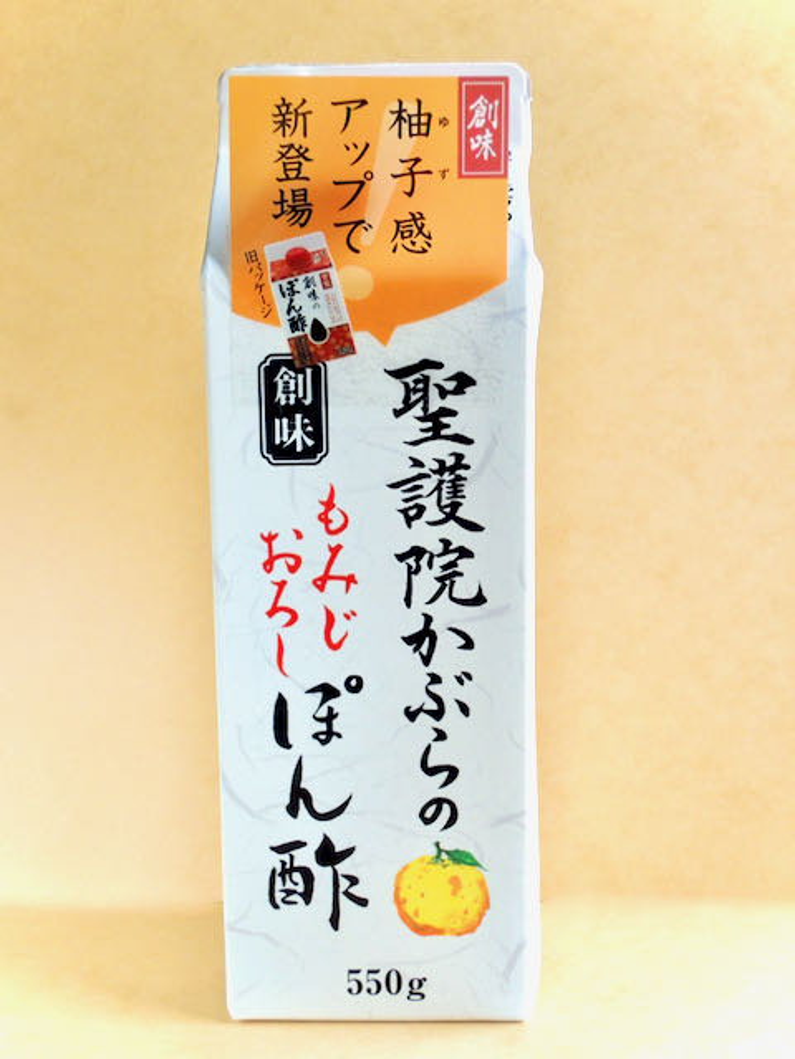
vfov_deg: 27.8
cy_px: 530
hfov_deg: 21.0
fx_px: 2144
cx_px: 398
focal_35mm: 70
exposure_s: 1/30
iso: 400
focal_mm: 12.5
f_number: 4.5
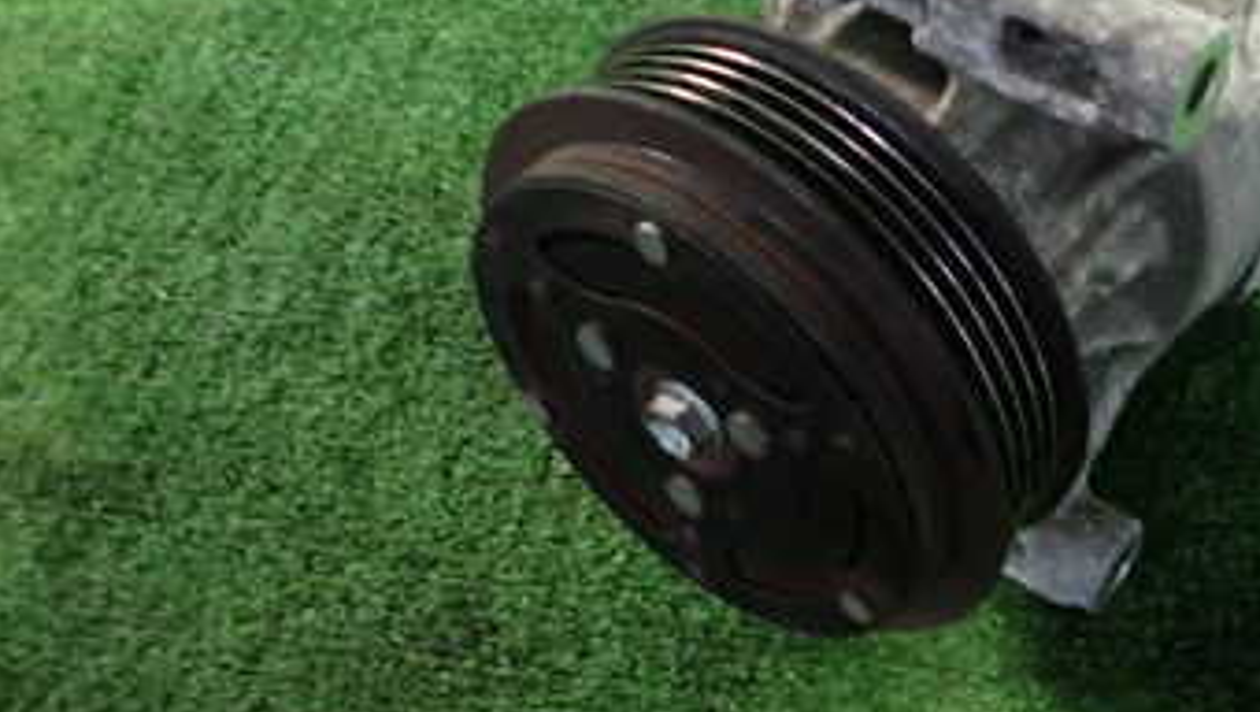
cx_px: 1041
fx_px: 1605
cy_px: 167
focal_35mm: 48
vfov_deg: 24.7
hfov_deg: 40.7
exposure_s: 1/30
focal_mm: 4.5
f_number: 2
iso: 500
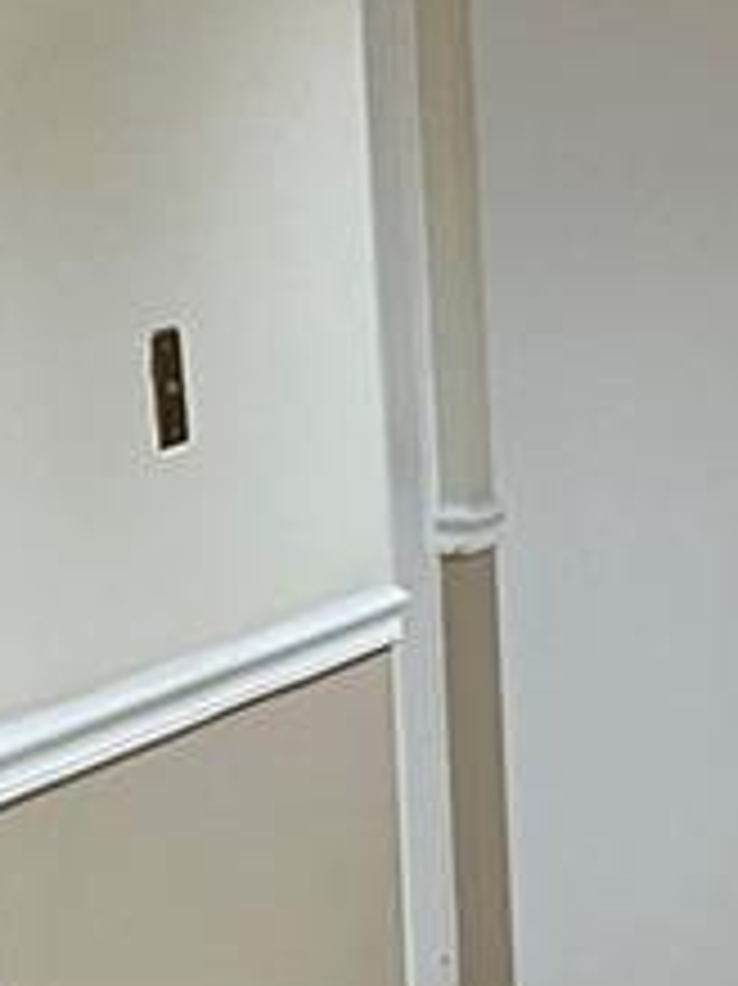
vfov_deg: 14.3
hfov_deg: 10.6
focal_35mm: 137
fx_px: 3898
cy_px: 873
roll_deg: +1.0
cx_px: 932
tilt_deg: -11.4
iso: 320
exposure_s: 1/60
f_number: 1.6
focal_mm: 5.1
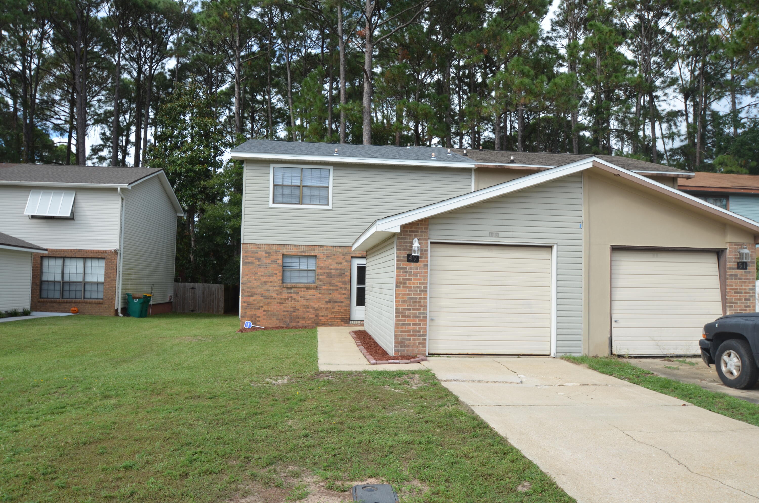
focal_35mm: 26
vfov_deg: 50.2
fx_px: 537
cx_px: 380
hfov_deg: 70.5
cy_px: 252
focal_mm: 17
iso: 180
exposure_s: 1/250
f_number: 8
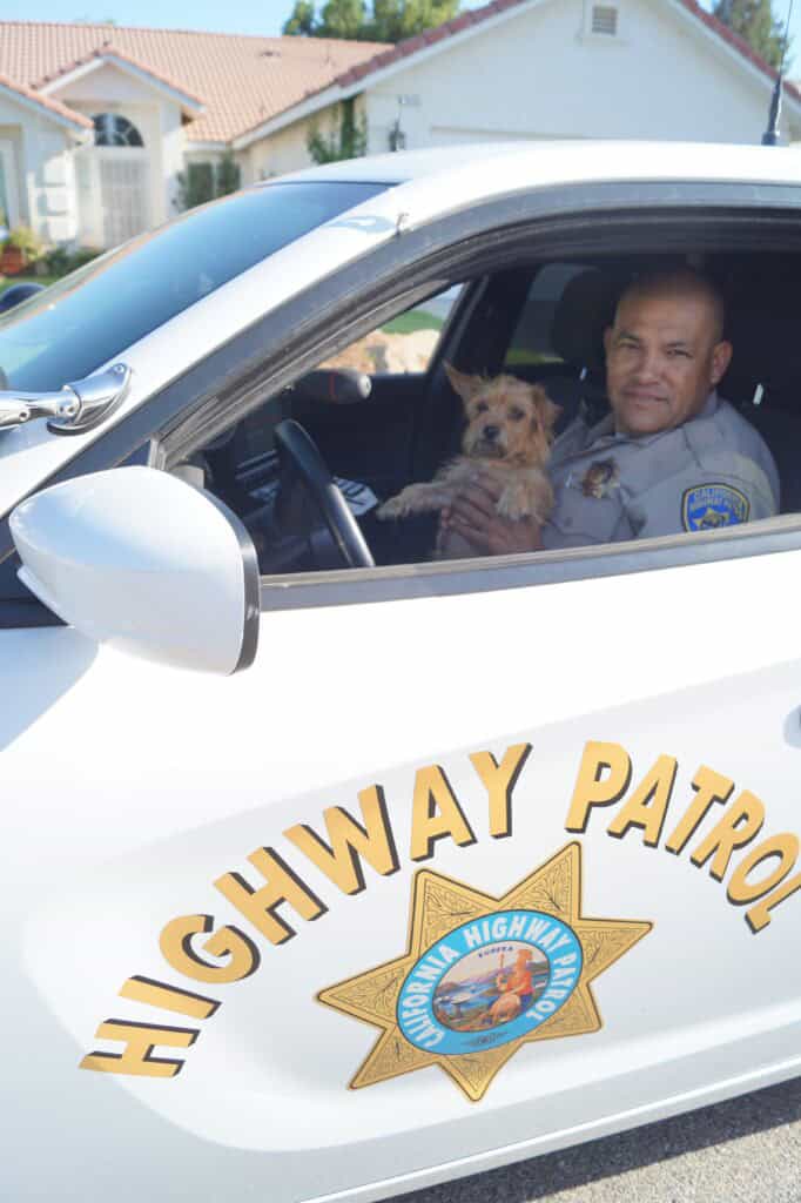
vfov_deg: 67.4
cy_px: 602
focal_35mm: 27
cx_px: 400
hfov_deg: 47.9
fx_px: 902
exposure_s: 1/320
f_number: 4.5
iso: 100
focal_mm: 18
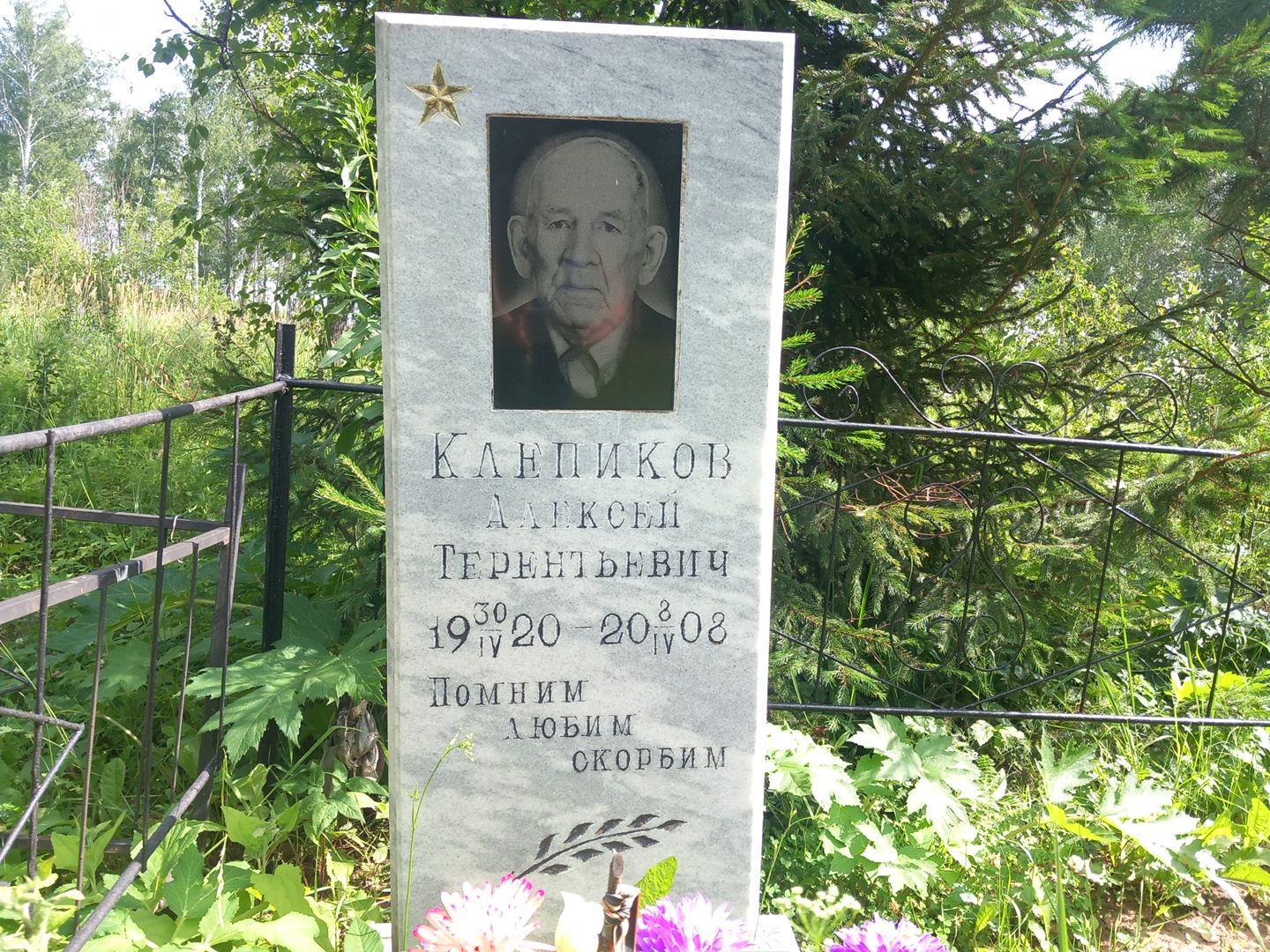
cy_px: 476
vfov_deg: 51.4
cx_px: 635
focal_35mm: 27
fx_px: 991
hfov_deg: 65.3
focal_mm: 4
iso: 20
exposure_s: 1/122
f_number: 1.8
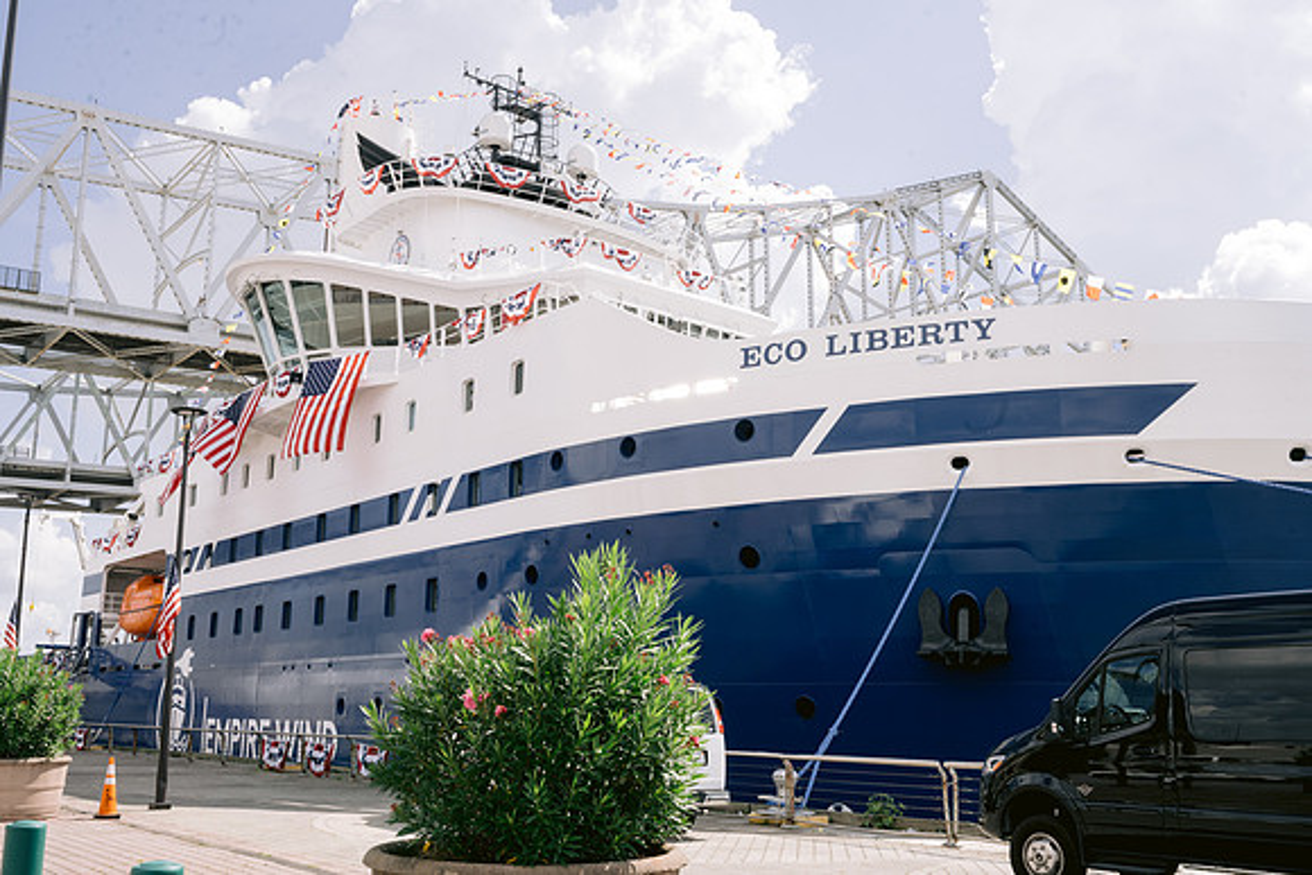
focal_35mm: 35
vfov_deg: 37.9
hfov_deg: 54.4
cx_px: 656
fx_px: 1276
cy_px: 438
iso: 200
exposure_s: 1/160
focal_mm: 35
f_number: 16
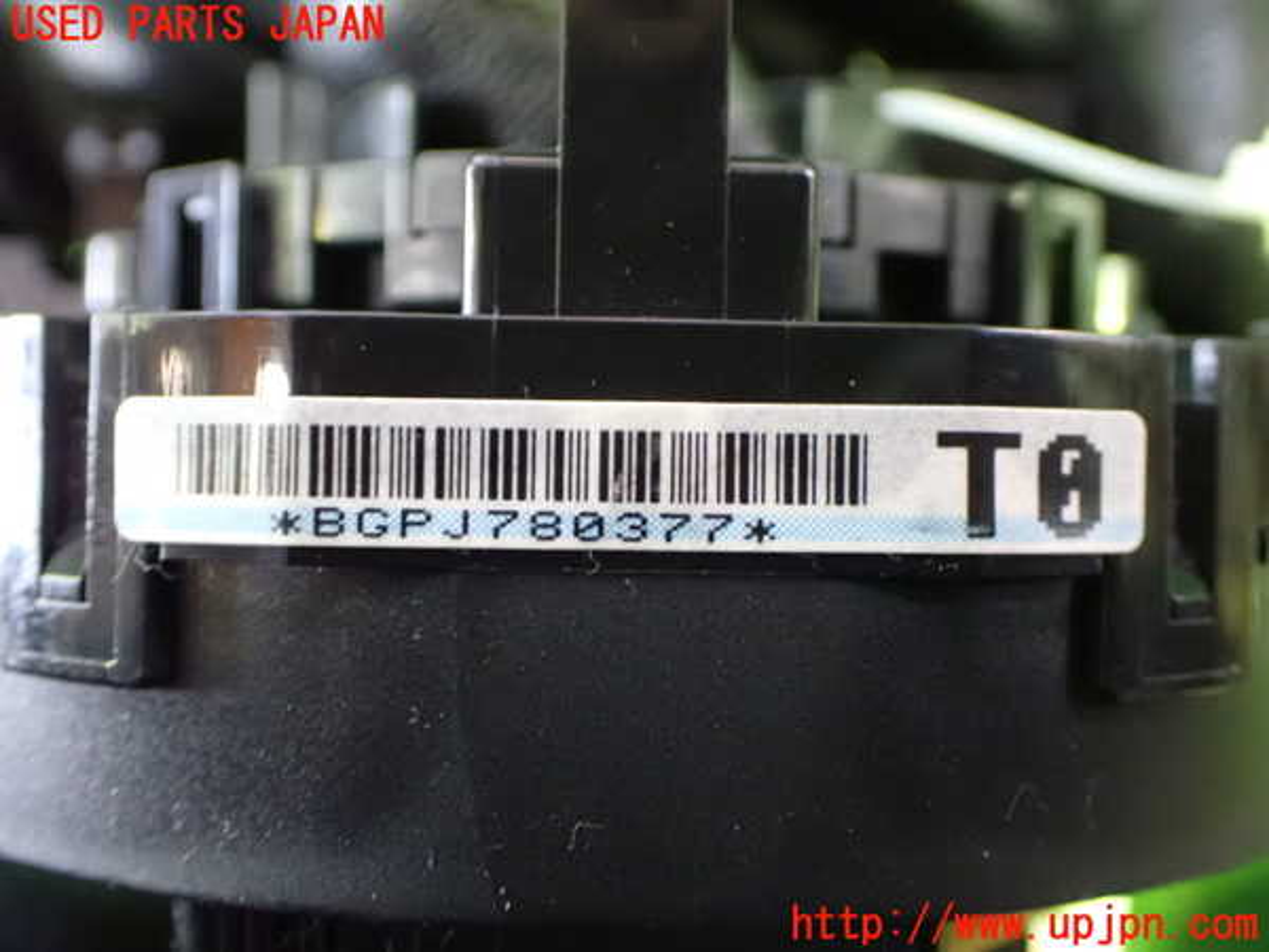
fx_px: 1503
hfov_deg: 45.8
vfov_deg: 35.1
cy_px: 476
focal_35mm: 41
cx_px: 634
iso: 1600
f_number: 2.8
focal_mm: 7.31
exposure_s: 1/15
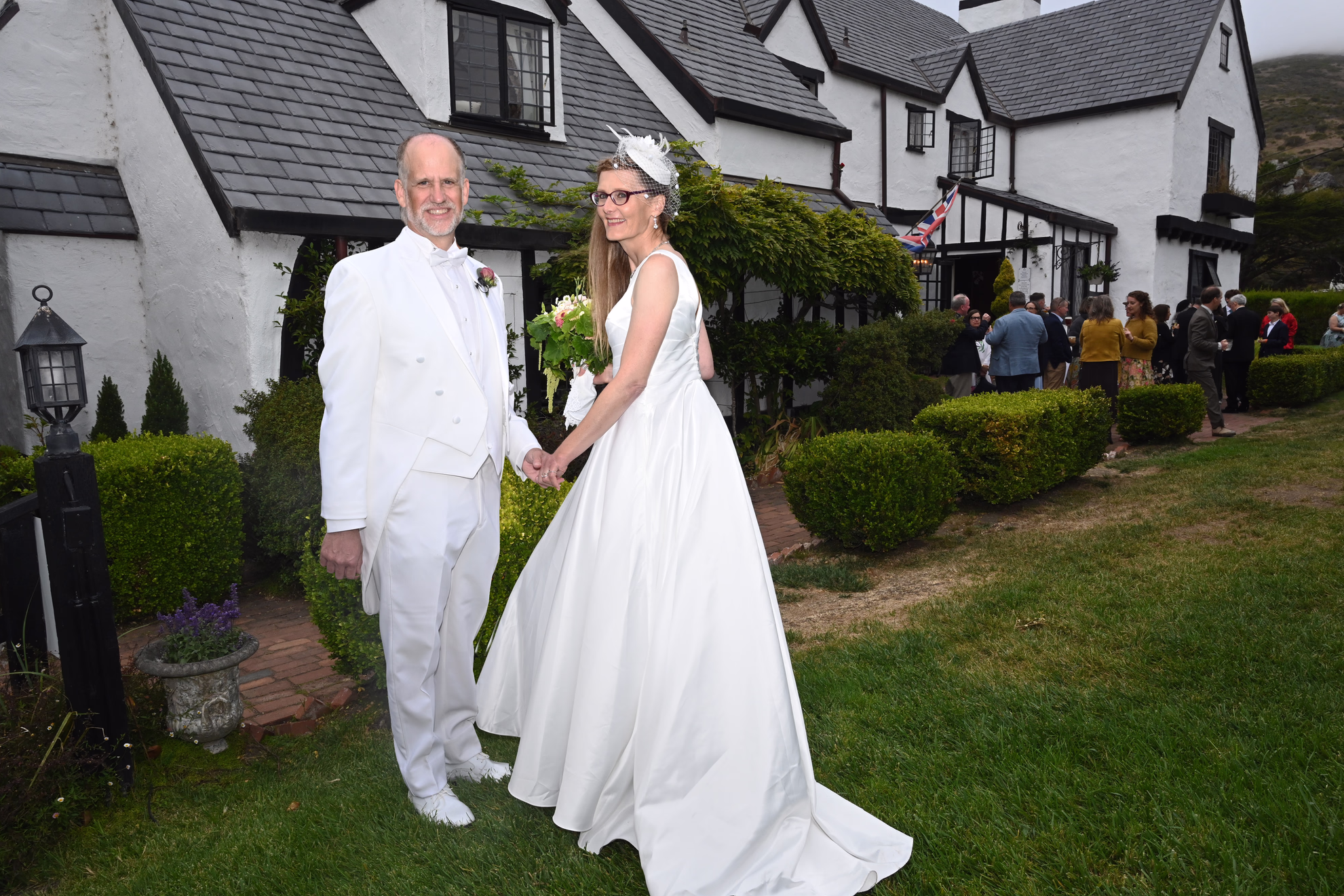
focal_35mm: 25
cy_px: 456
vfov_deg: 51.3
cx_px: 659
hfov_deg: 71.5
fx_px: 933
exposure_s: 1/200
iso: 800
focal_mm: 24
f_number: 11
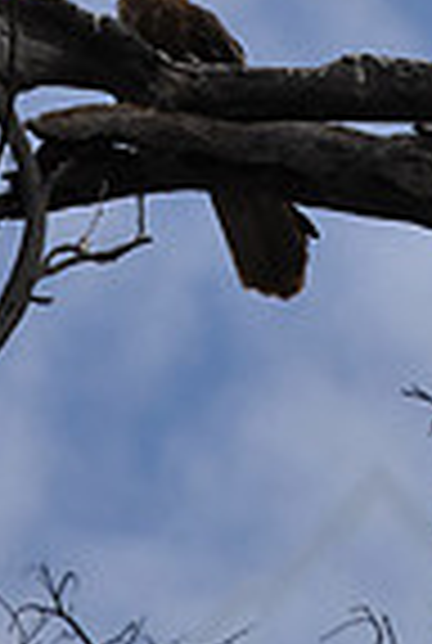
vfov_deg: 3.1
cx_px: 202
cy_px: 45
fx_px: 11804
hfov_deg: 2.1
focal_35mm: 659
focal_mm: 140
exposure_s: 1/4000
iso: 1600
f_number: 8
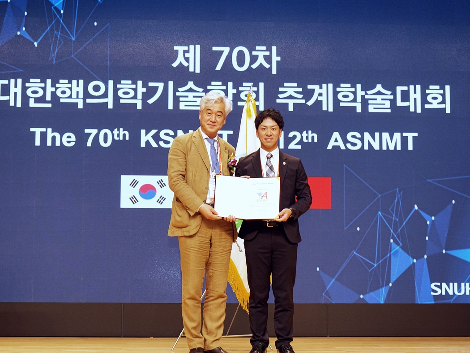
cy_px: 177
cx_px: 236
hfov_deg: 29.0
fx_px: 910
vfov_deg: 21.9
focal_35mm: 67
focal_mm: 61
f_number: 6.3
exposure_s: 1/60
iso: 320
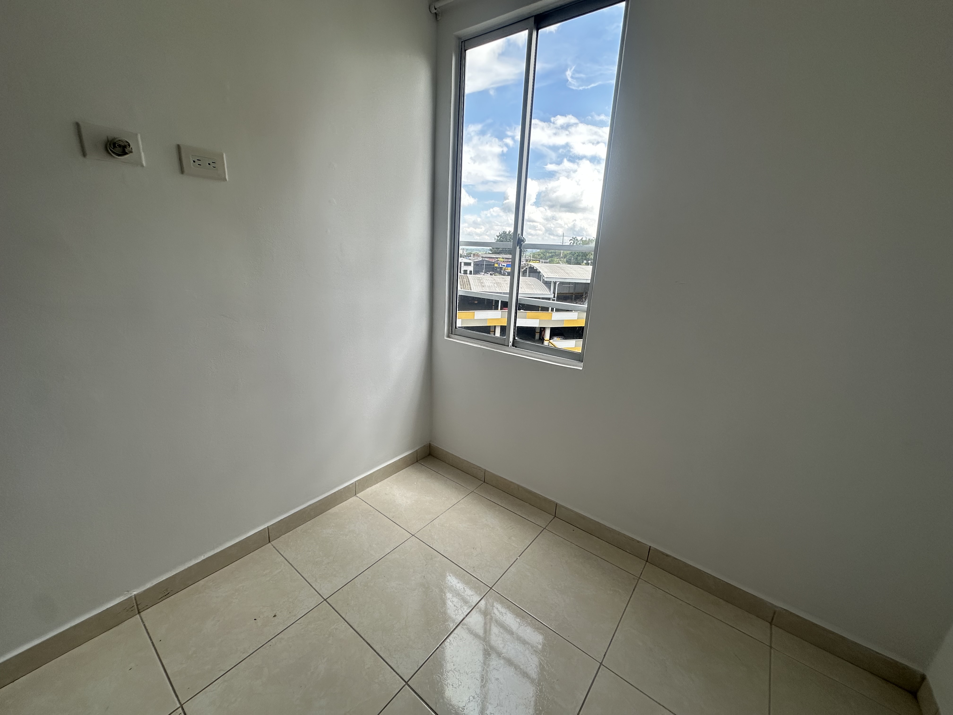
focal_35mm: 14
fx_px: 385
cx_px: 476
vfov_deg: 85.7
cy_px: 358
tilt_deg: -14.1
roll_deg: -2.0
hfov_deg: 102.1
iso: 40
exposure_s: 1/320
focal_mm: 2.22
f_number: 2.2
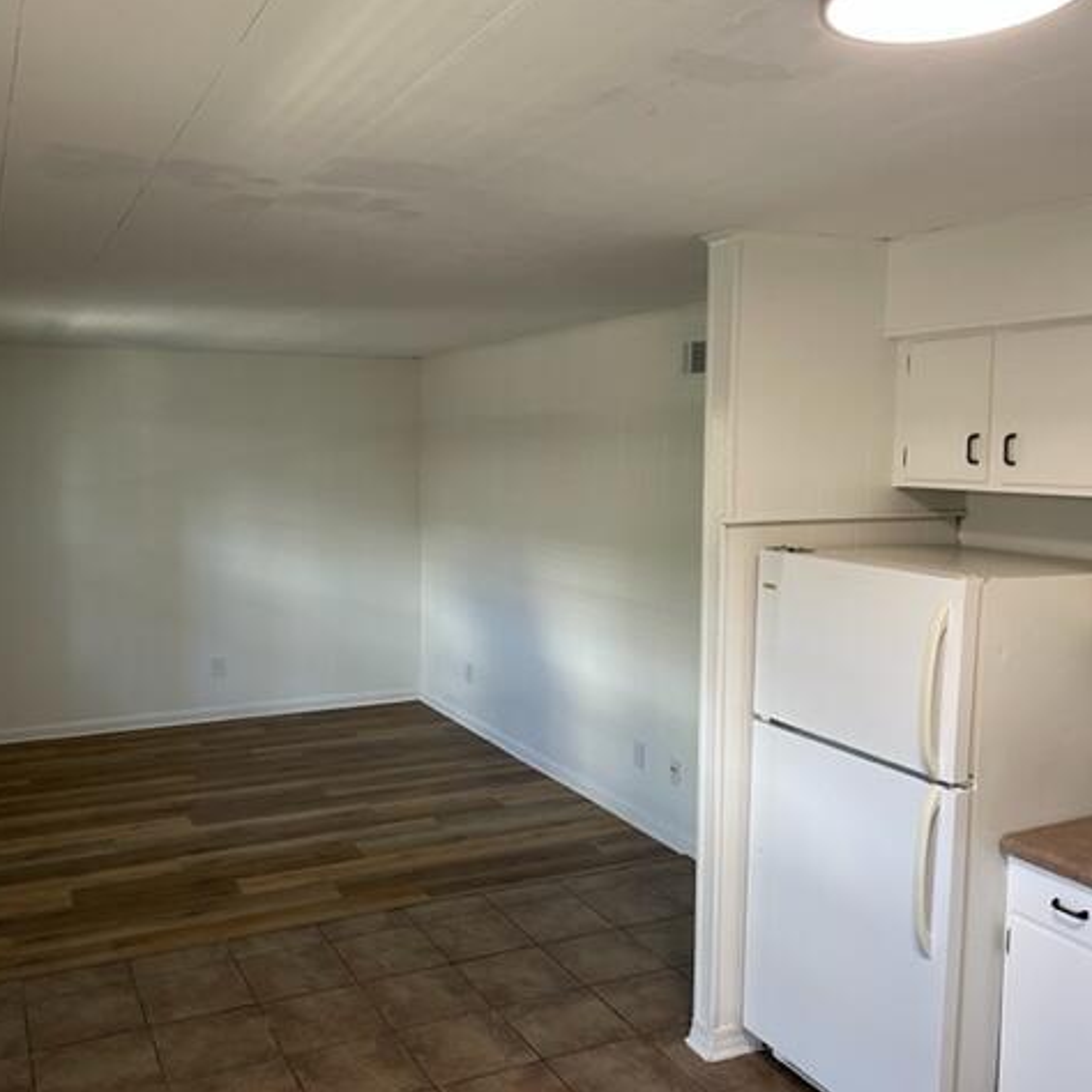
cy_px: 544
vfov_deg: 52.5
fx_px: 1106
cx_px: 468
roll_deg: -0.4
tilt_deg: -4.0
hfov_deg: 52.3
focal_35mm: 31
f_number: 1.6
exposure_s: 1/60
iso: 100
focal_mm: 4.2
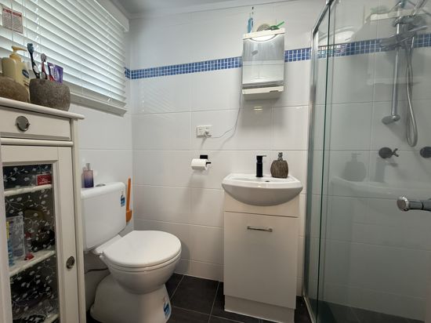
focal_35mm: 14
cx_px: 216
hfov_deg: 102.1
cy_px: 162
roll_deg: -0.3
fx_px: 174
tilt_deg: -2.5
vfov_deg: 85.6
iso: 160
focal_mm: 2.22
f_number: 2.2
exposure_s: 1/100
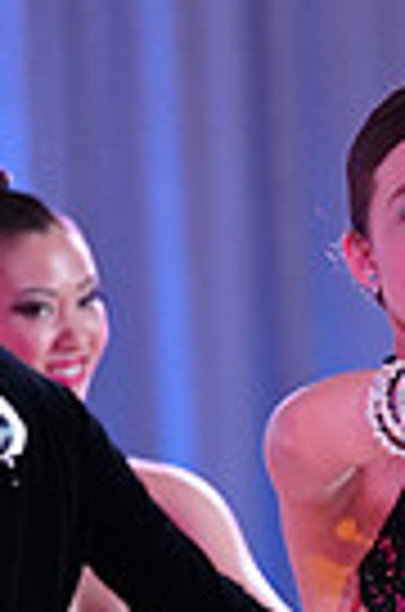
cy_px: 1112
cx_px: 821
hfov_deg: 2.4
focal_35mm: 565
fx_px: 9583
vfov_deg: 3.6
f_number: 2.8
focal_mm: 132
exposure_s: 1/400
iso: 2000
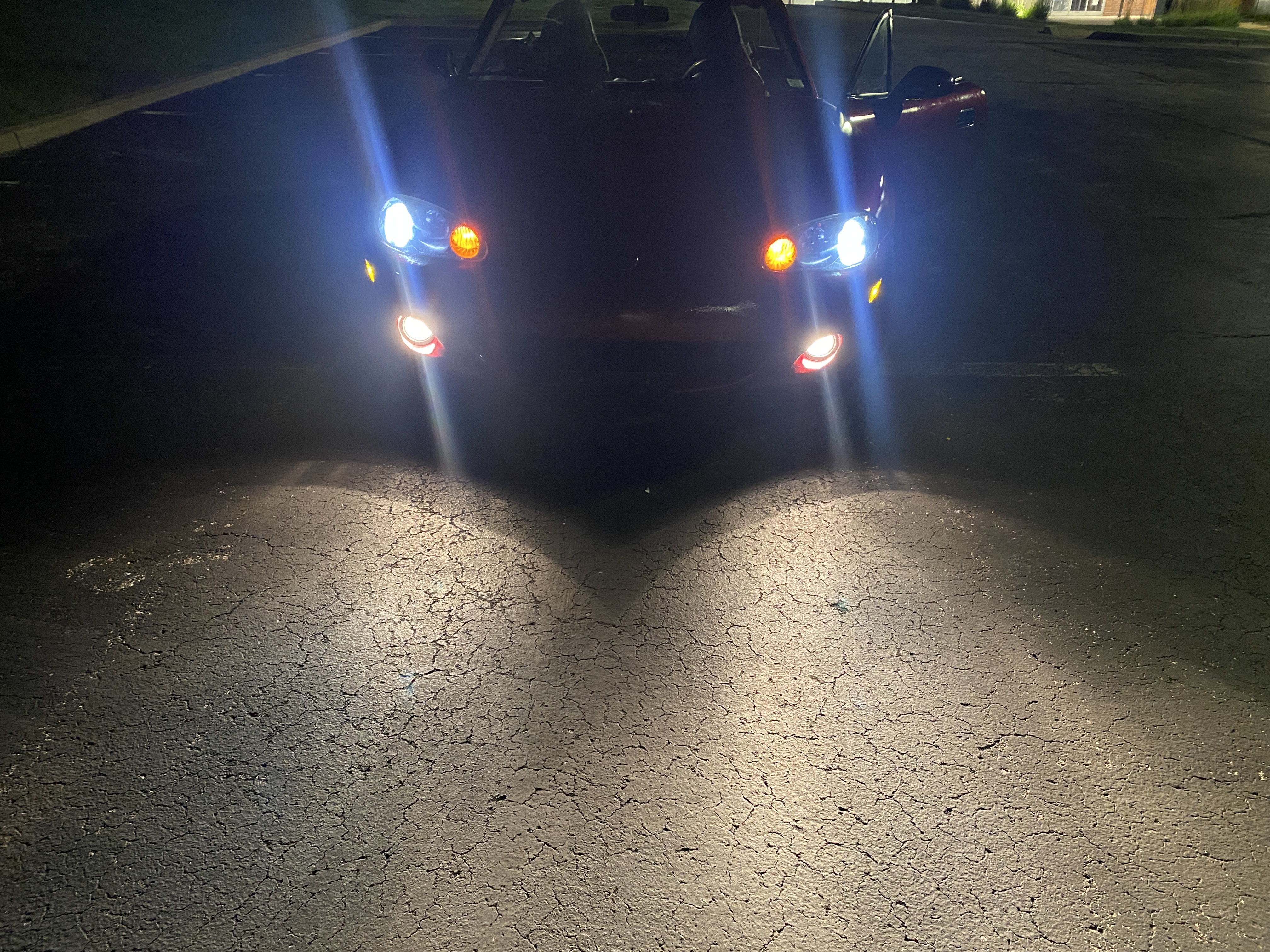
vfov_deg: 53.1
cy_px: 476
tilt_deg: -27.0
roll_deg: -0.1
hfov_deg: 67.3
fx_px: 954
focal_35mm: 26
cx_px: 635
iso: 640
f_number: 1.8
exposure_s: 1/30
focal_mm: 4.25
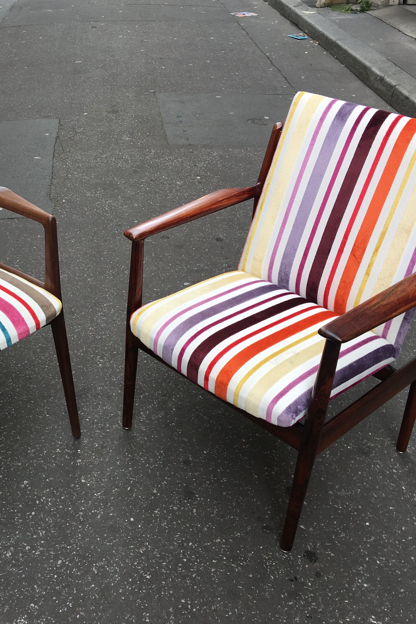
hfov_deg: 32.1
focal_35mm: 41
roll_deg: +1.0
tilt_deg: -28.2
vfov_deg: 47.4
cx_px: 114
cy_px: 315
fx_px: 711
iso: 25
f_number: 2.2
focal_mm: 4.15
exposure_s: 1/131
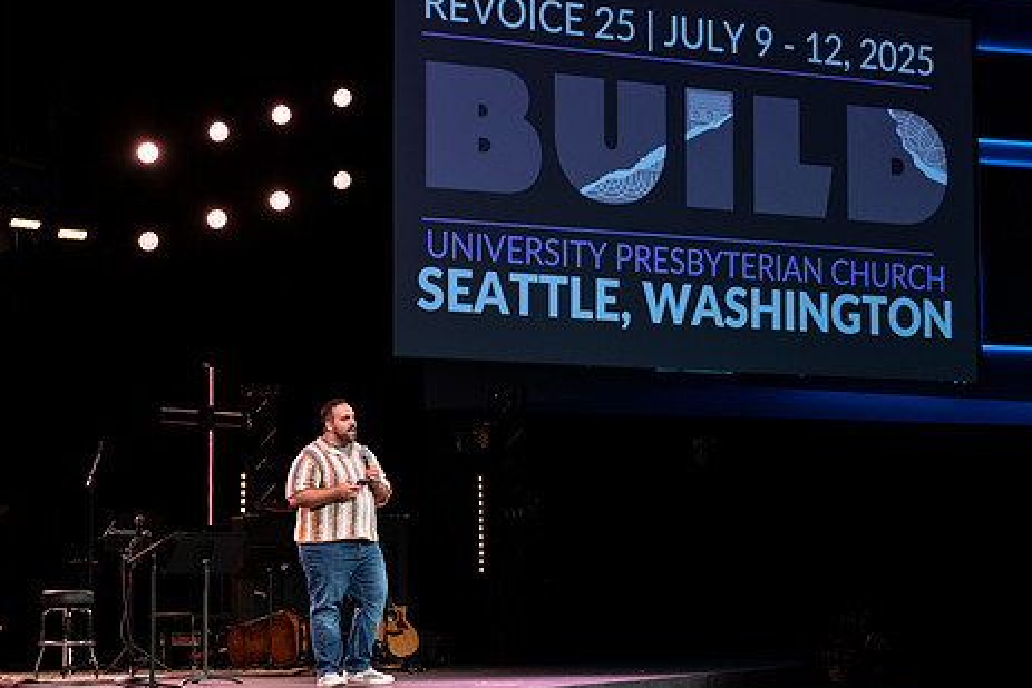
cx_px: 637
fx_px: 2695
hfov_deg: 21.6
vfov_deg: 14.6
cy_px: 315
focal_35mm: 94
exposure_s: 1/75
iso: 640
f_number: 2.8
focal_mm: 50
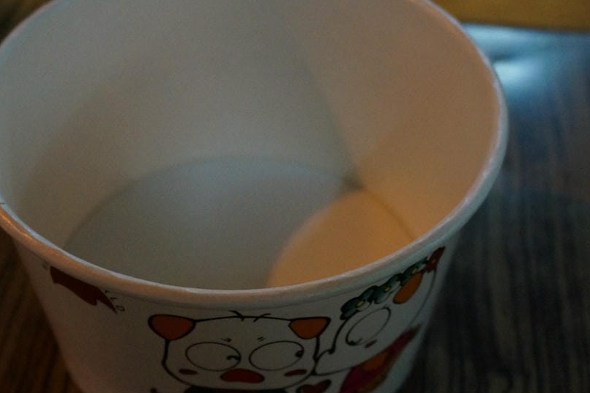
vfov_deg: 20.3
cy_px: 191
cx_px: 210
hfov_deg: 29.9
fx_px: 1097
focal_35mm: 67
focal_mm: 30
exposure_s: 1/60
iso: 3200
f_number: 5
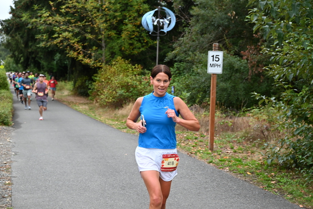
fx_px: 609
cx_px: 156
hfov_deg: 28.8
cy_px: 104
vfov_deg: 19.5
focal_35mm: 70
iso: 640
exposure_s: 1/125
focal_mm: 70
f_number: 6
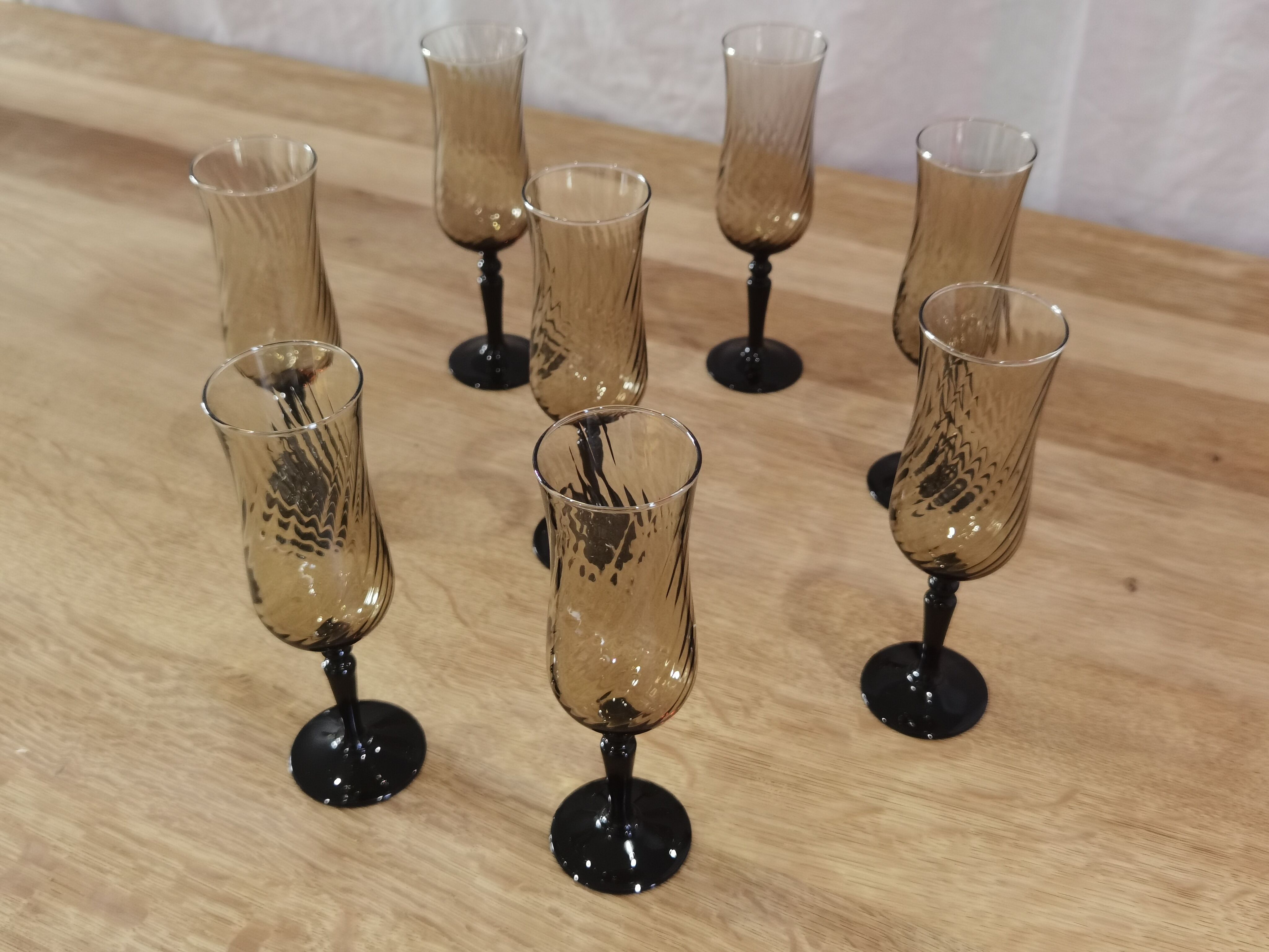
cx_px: 634
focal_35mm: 36
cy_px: 476
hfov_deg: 51.4
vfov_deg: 39.7
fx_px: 1320
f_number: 1.9
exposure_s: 1/100
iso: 125
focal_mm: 6.71
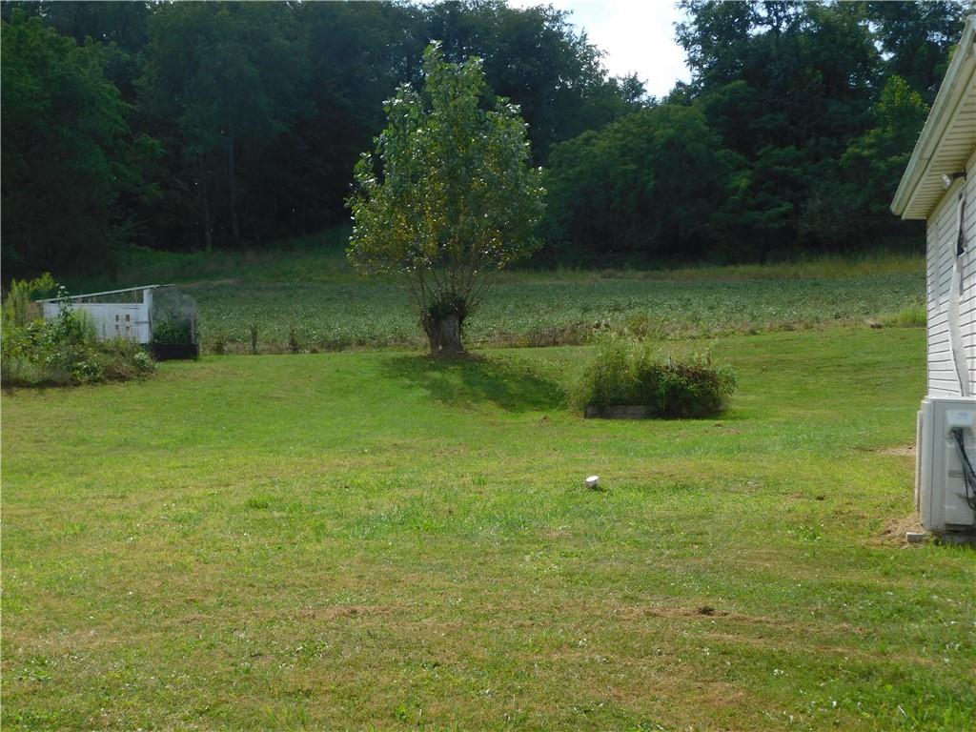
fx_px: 1861
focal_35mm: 66
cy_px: 366
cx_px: 488
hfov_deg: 29.4
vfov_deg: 22.3
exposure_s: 1/800
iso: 125
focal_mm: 11.7
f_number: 4.2
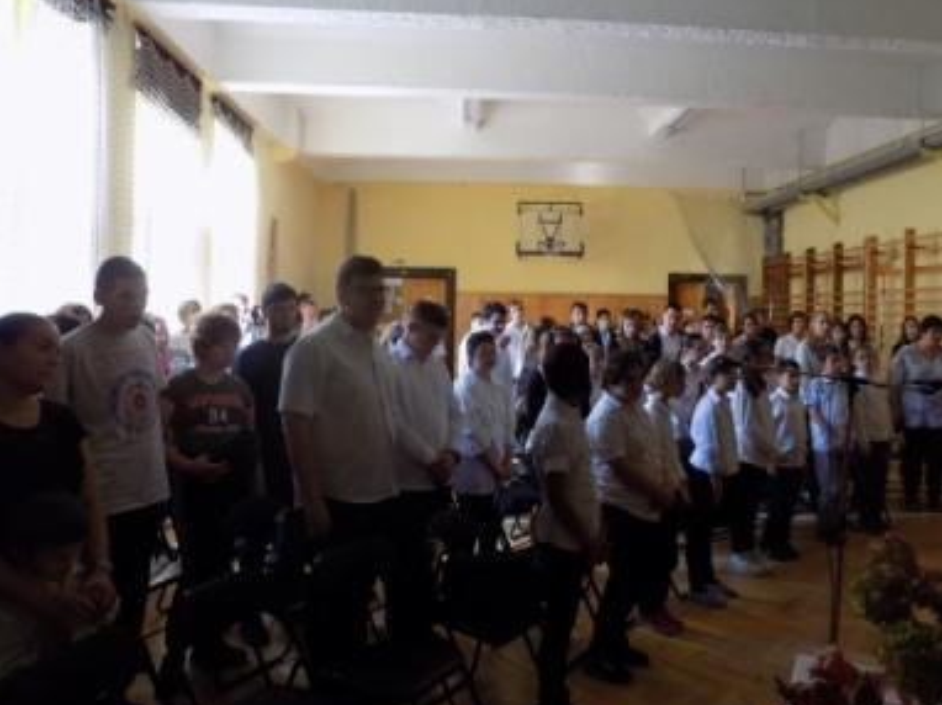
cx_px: 510
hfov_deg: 65.2
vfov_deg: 51.3
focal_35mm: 27
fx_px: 734
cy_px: 325
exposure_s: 1/30
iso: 280
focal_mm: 4
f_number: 3.1
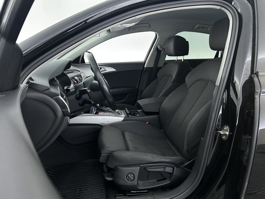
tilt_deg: -12.0
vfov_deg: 53.1
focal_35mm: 26
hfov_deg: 67.3
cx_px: 132
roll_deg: +1.5
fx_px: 199
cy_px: 100
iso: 640
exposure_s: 1/25
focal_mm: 5.7
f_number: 1.5
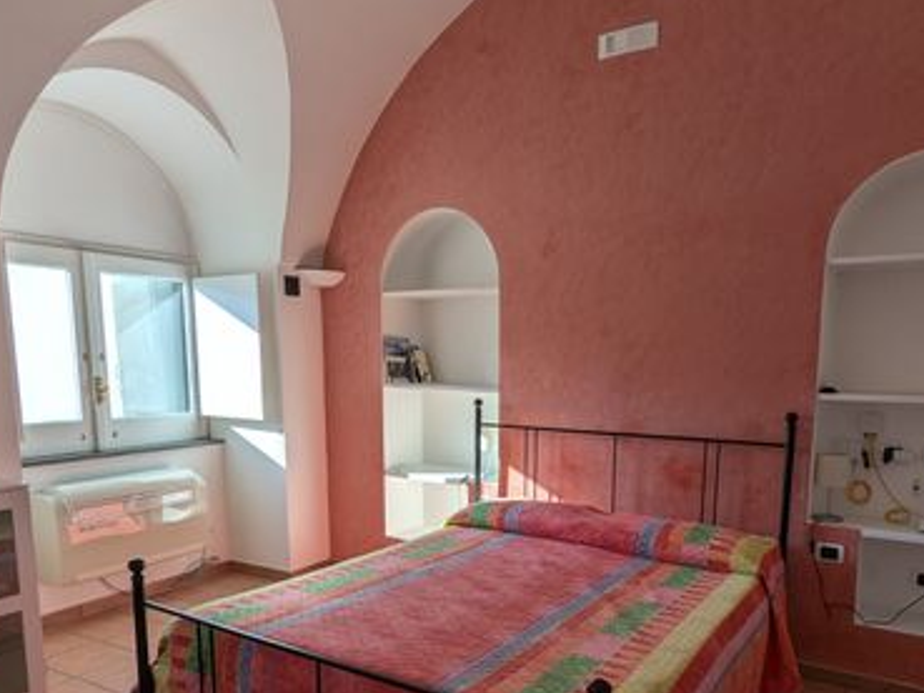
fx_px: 694
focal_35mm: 26
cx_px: 513
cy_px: 475
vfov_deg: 51.8
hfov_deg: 67.1
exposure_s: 1/404
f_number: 2.2
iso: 68
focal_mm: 2.35
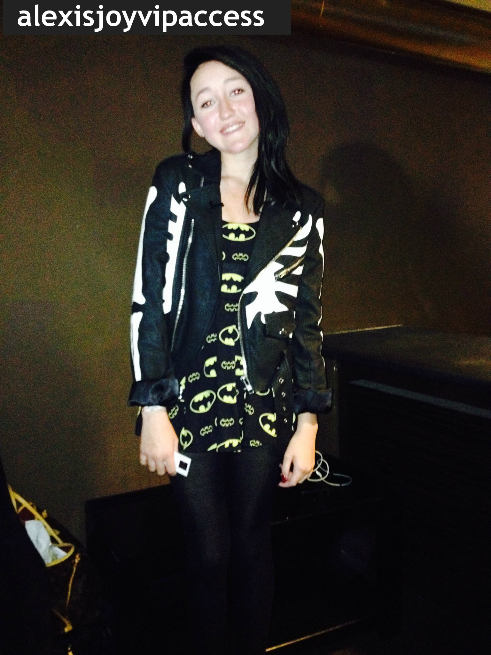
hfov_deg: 40.7
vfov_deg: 52.6
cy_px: 328
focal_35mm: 35
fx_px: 662
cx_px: 246
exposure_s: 1/16
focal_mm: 4.28
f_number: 2.4
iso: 640
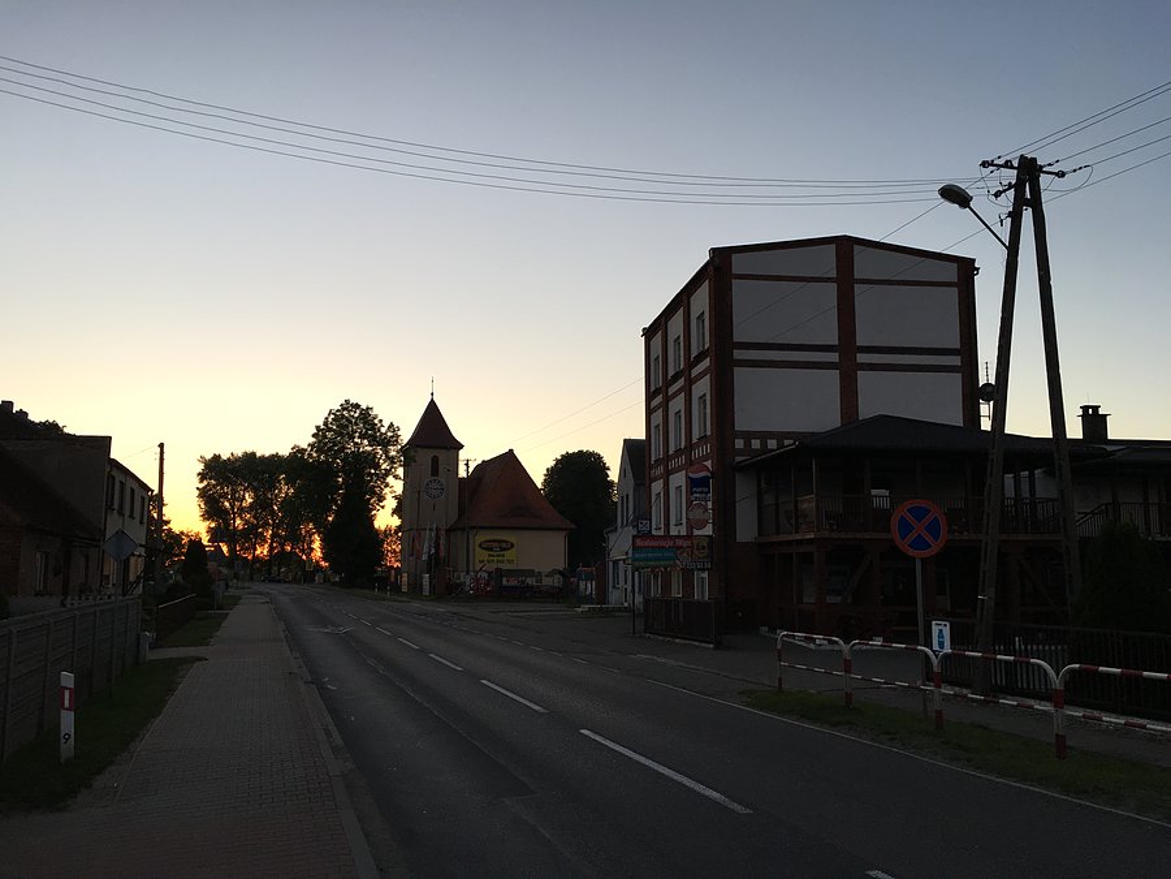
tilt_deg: +7.5
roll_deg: -0.4
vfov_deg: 48.2
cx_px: 586
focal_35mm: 29
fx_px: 981
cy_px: 440
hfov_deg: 61.7
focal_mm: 4.15
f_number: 2.2
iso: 32
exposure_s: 1/100
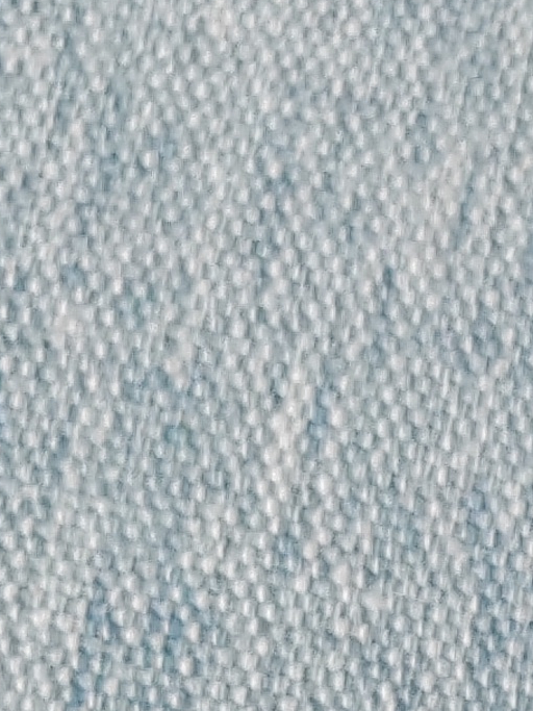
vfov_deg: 10.2
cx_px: 1150
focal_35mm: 162
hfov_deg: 8.6
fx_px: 3327
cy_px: 1819
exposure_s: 1/50
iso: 1600
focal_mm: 5.52
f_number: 1.9
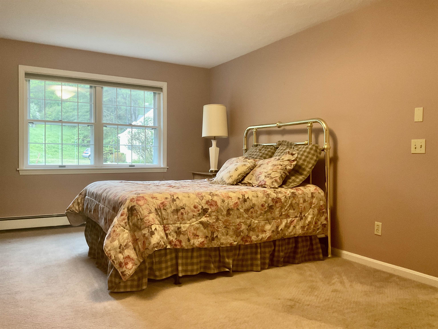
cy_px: 164
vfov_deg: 48.2
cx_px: 219
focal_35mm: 29
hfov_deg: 61.7
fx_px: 367
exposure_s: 1/40
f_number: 1.8
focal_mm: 3
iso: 200
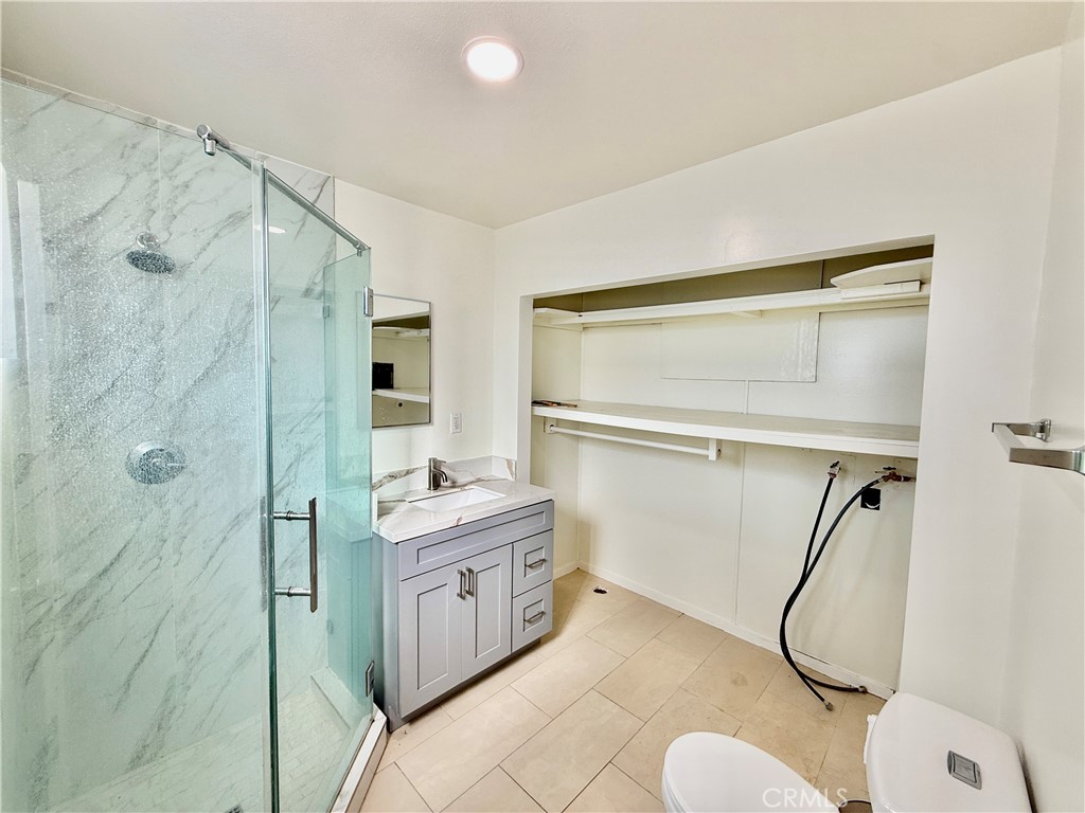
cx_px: 542
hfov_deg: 102.1
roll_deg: -1.7
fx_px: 439
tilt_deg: -4.6
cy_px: 406
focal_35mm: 14
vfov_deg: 85.7
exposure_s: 1/120
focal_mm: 2.22
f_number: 2.2
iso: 50
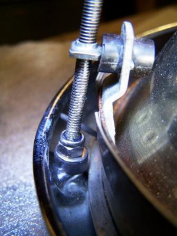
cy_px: 118
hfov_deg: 37.7
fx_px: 259
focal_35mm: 38
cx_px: 88
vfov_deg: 49.0
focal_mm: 6.3
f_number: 2.8
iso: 80
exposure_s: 1/60
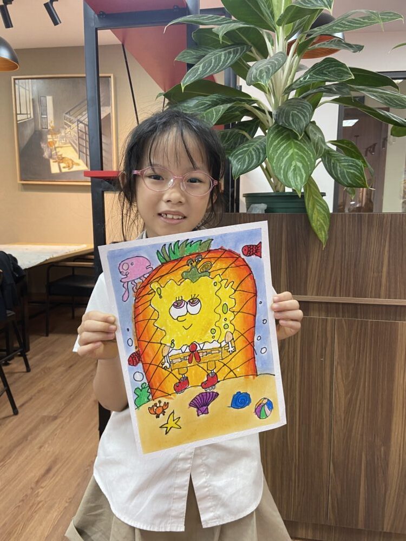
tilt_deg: -8.6
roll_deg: +0.1
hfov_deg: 53.1
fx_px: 407
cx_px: 203
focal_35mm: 26
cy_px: 270
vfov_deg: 67.3
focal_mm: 4.25
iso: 100
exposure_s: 1/50
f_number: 1.8
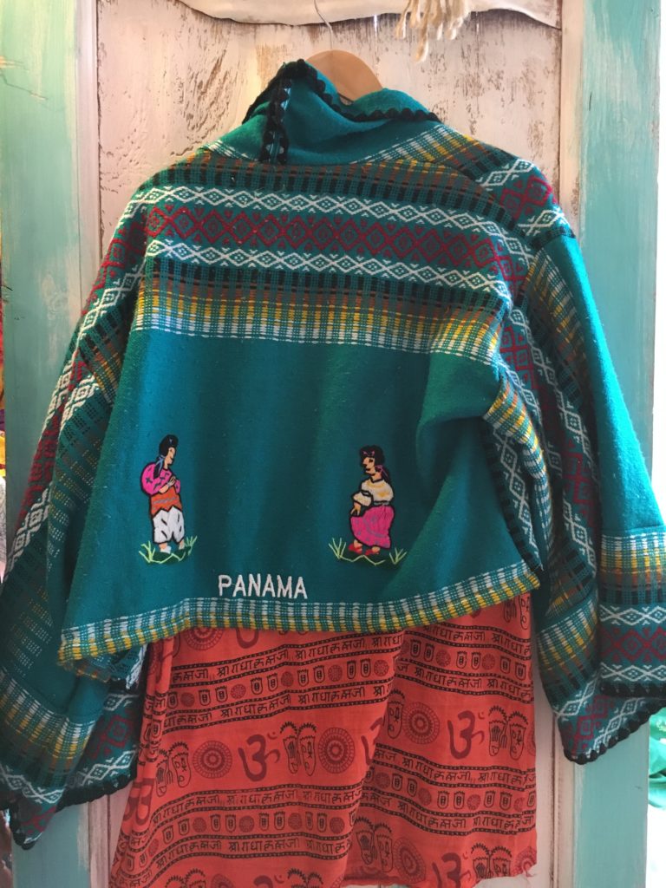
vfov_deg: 61.7
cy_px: 444
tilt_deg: -14.9
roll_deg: +0.3
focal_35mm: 29
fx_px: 744
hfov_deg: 48.2
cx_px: 333
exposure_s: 1/25
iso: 200
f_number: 2.2
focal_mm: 4.15
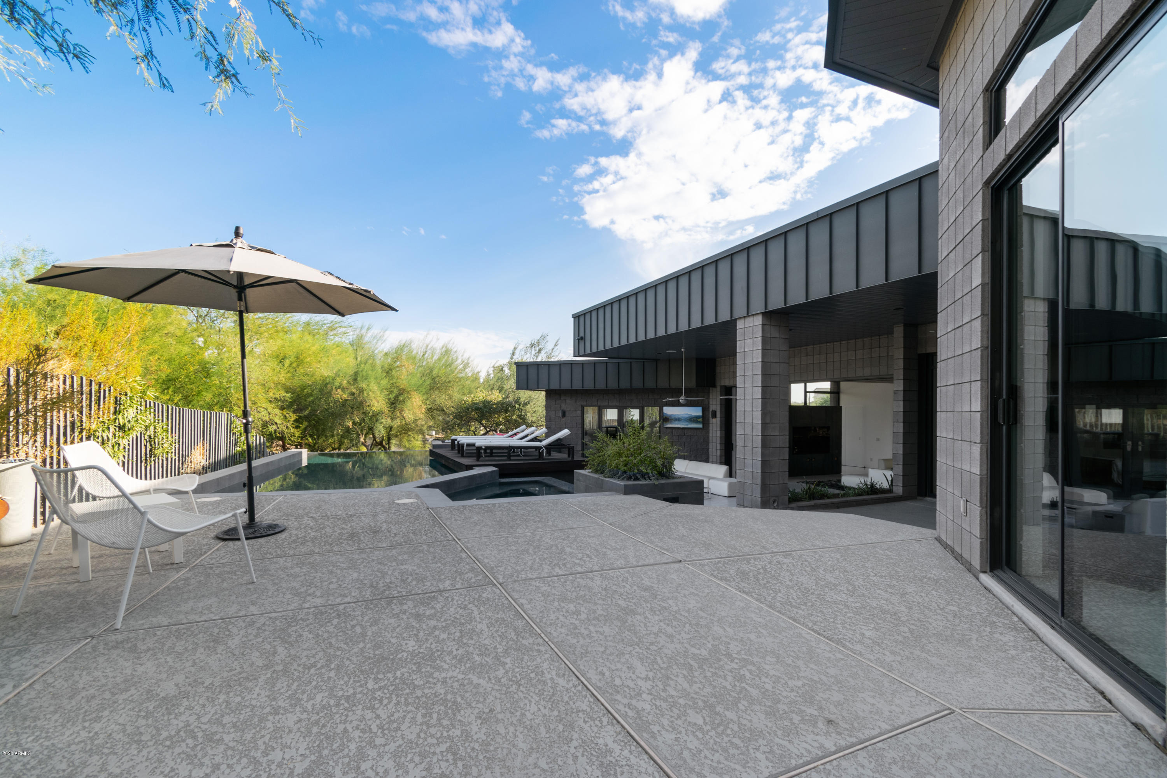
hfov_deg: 100.4
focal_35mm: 15
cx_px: 584
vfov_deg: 77.3
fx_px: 486
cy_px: 389
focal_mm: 10
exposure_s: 1/200
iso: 100
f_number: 7.1
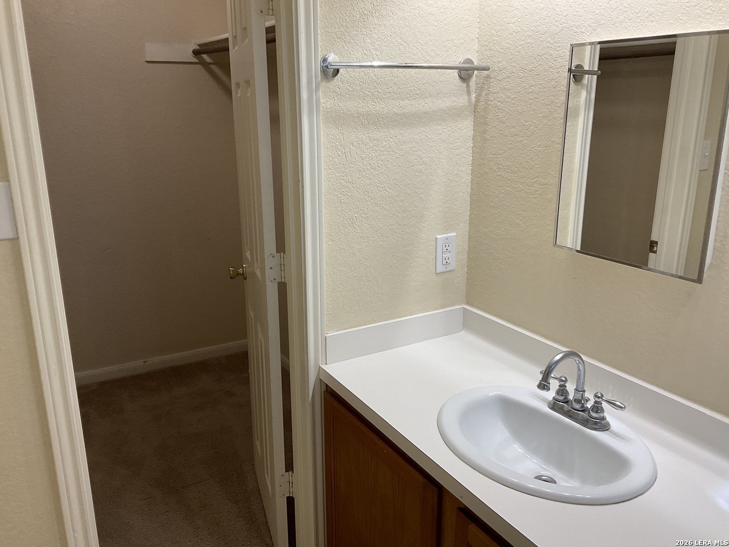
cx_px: 364
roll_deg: -0.3
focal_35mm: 29
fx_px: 611
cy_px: 274
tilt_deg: -15.9
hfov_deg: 61.7
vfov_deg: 48.2
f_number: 1.8
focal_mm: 3
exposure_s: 1/120
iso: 64
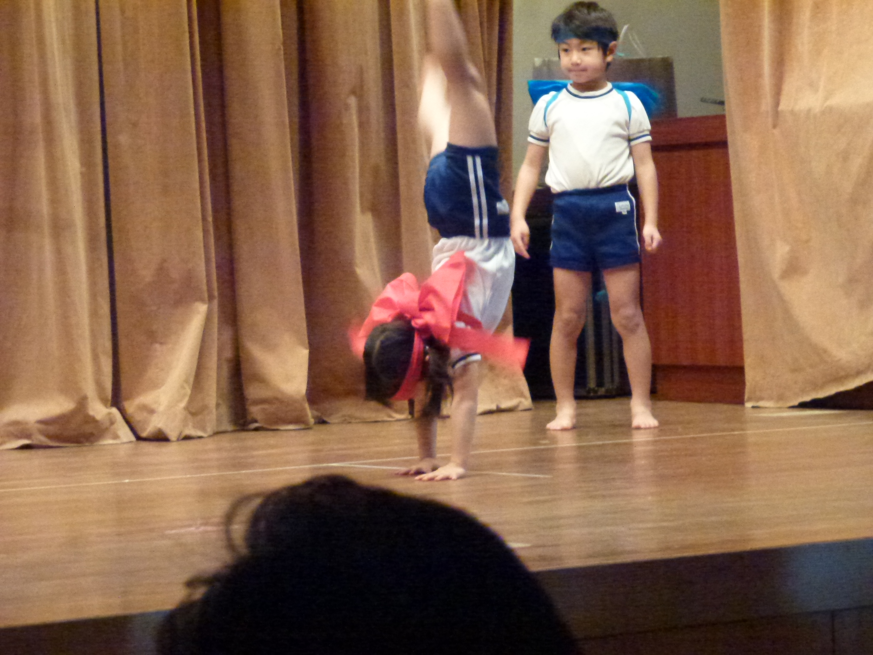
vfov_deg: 10.4
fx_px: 3581
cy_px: 328
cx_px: 436
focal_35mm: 142
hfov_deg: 13.9
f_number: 5.3
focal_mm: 25.5
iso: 1600
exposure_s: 1/60
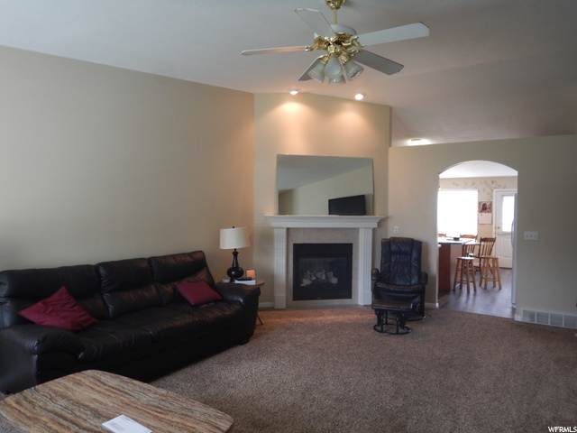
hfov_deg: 71.6
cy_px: 216
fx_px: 400
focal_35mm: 24
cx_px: 288
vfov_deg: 56.8
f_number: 2.8
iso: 180
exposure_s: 1/30
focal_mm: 4.3
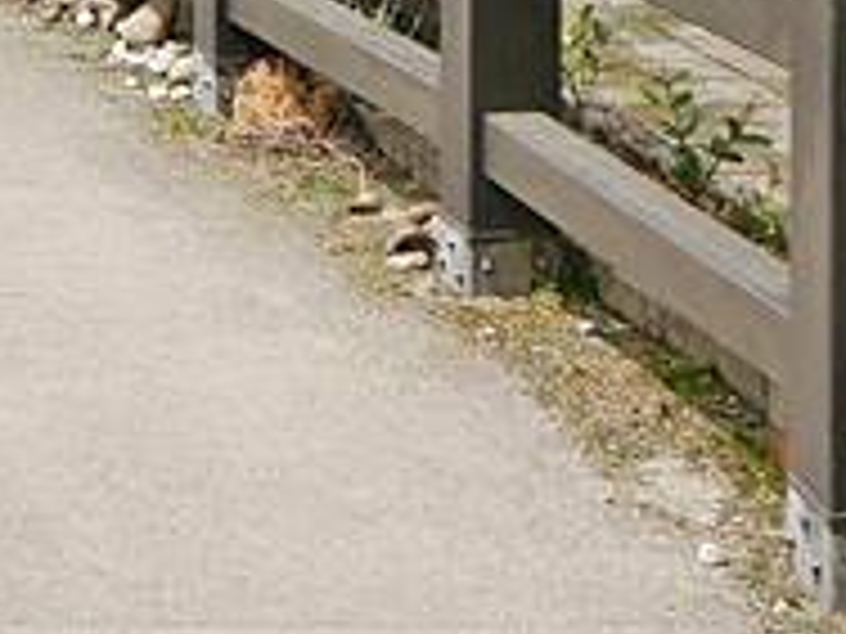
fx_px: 3641
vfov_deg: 9.3
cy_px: -650
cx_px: -531
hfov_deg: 12.4
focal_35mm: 149
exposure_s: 1/1300
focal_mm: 14
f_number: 4.5
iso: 200
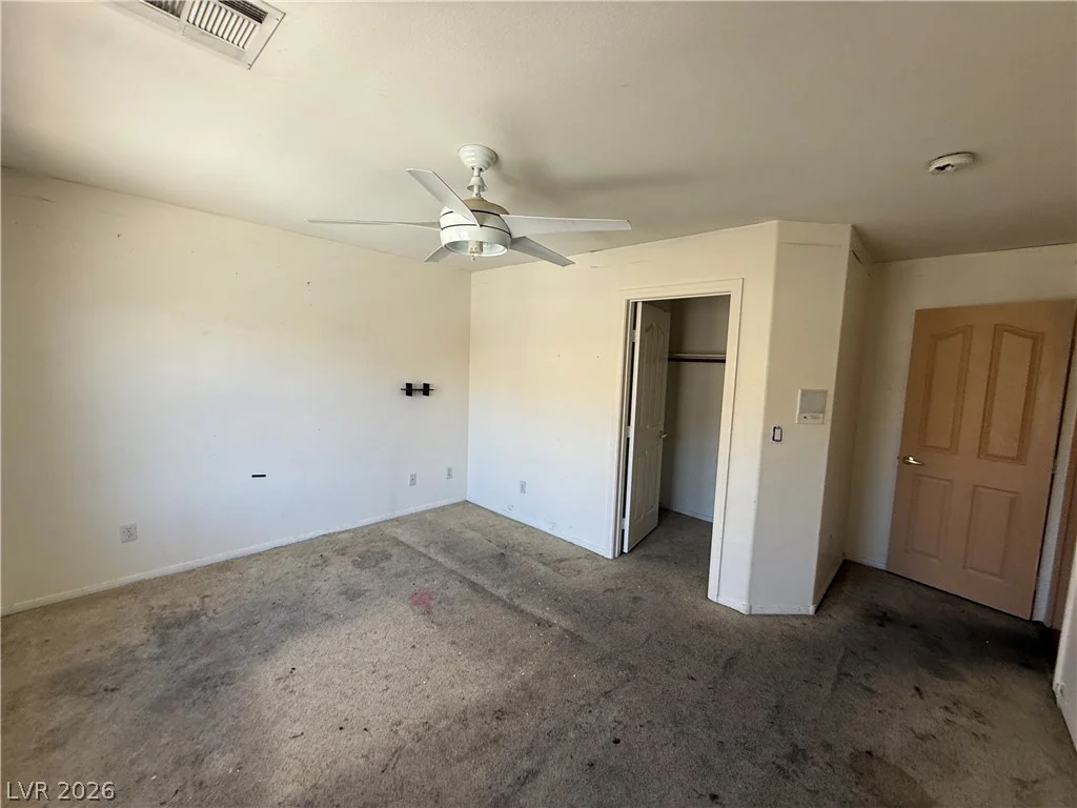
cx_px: 538
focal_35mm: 14
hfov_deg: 102.1
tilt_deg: -3.5
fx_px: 436
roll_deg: -3.5
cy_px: 404
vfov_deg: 85.7
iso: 160
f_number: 2.2
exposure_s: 1/99
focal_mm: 2.22
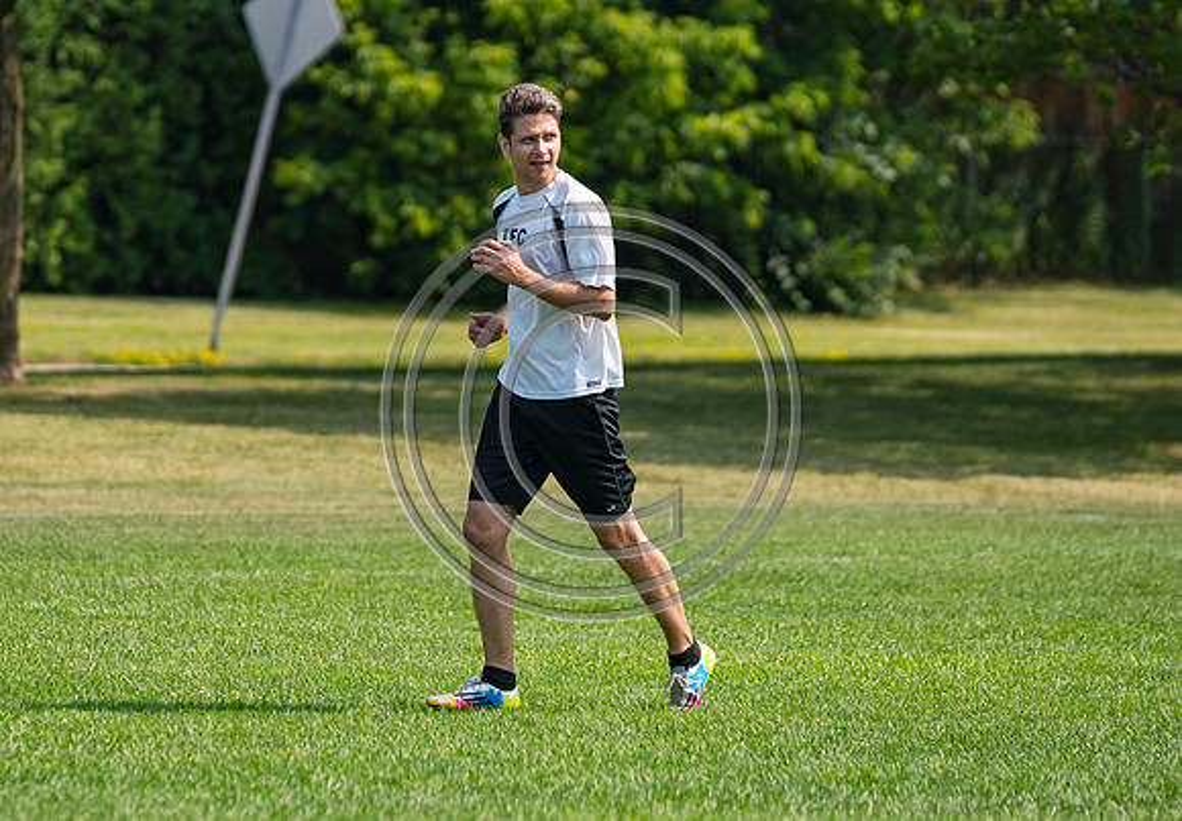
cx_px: 362
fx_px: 14158
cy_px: 359
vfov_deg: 3.3
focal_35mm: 426
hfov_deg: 4.8
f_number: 3.2
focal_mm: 200
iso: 400
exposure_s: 1/3200
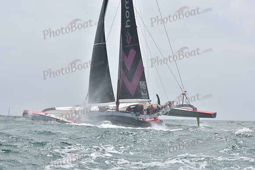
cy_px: 85
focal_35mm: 70
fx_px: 496
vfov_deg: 19.5
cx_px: 128
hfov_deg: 28.8
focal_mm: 70
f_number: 10
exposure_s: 1/1000
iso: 320
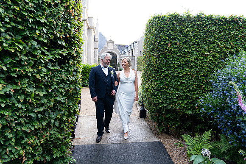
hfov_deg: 63.6
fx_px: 198
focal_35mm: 29
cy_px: 82
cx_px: 123
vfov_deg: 45.0
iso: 400
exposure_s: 1/200
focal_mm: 29
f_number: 2.8
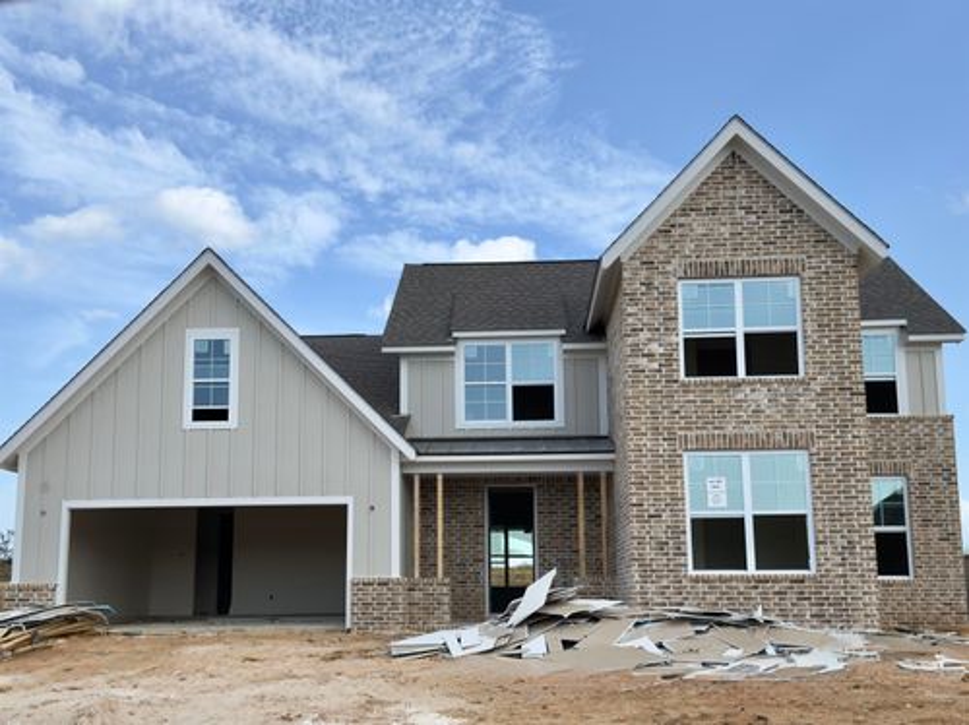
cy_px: 362
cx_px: 484
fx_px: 979
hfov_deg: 52.7
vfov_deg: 40.6
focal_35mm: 35
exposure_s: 1/3311
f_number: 1.78
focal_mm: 6.76
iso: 64
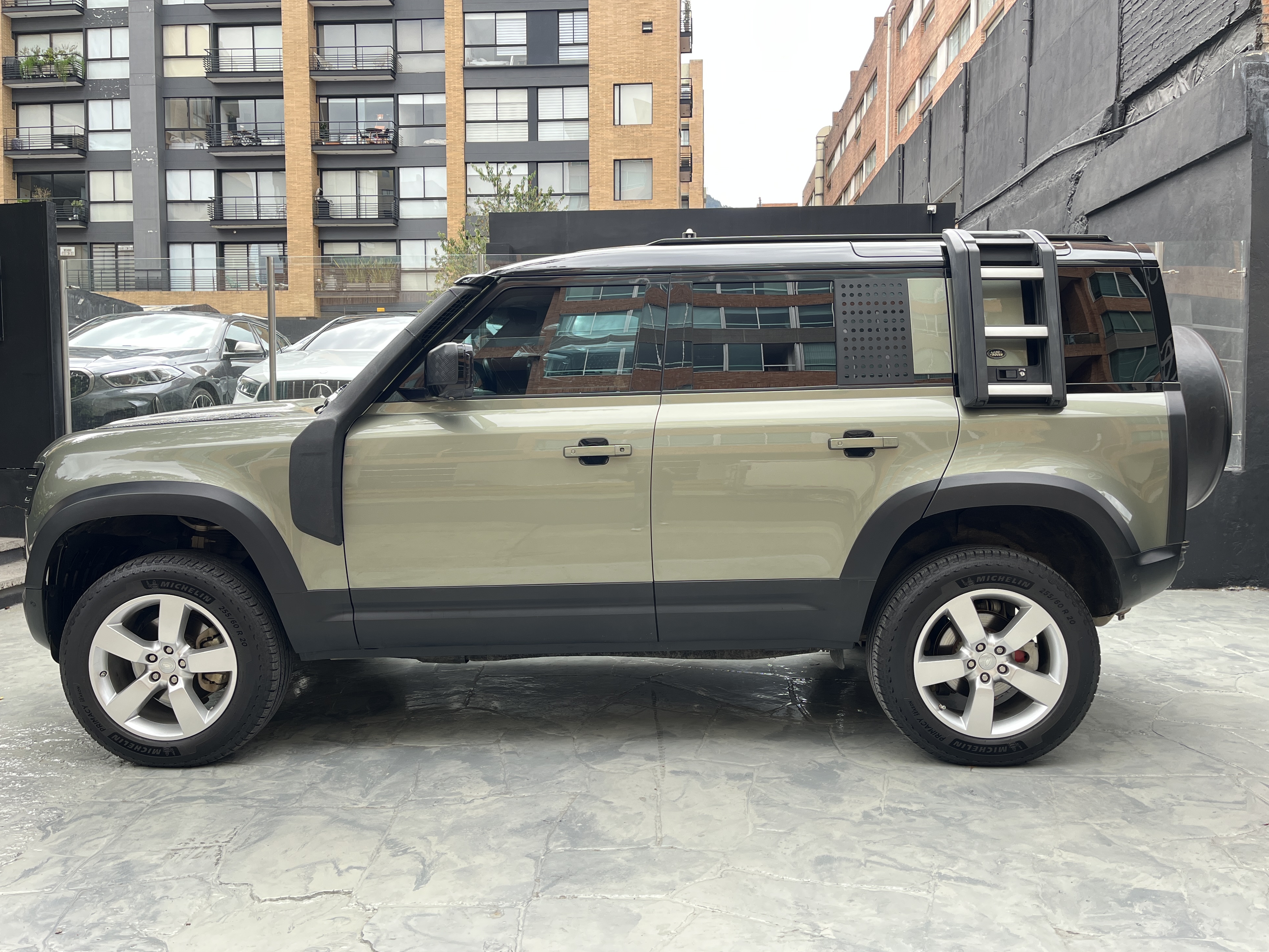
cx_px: 634
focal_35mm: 27
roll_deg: +0.2
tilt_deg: -4.0
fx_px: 990
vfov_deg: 51.3
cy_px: 467
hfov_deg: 65.3
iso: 50
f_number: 1.6
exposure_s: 1/361
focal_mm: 5.1
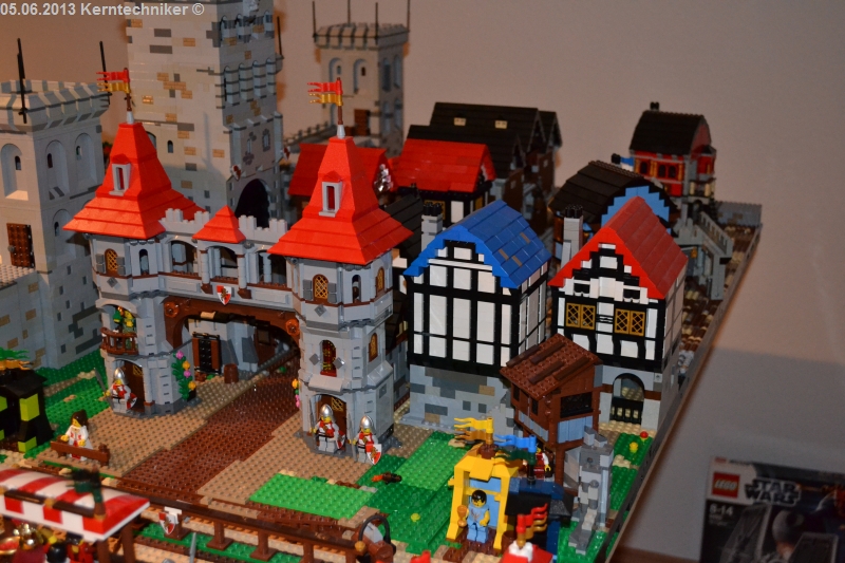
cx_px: 422
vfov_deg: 28.1
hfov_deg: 41.1
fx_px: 1126
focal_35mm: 48
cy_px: 282
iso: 2500
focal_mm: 32
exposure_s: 1/60
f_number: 4.8
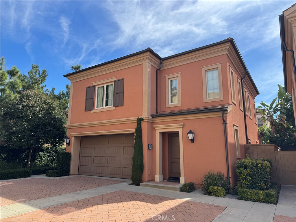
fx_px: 205
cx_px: 148
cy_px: 111
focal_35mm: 24
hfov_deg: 71.6
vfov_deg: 56.8
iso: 80
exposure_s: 1/2174
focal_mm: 6.76
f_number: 1.78
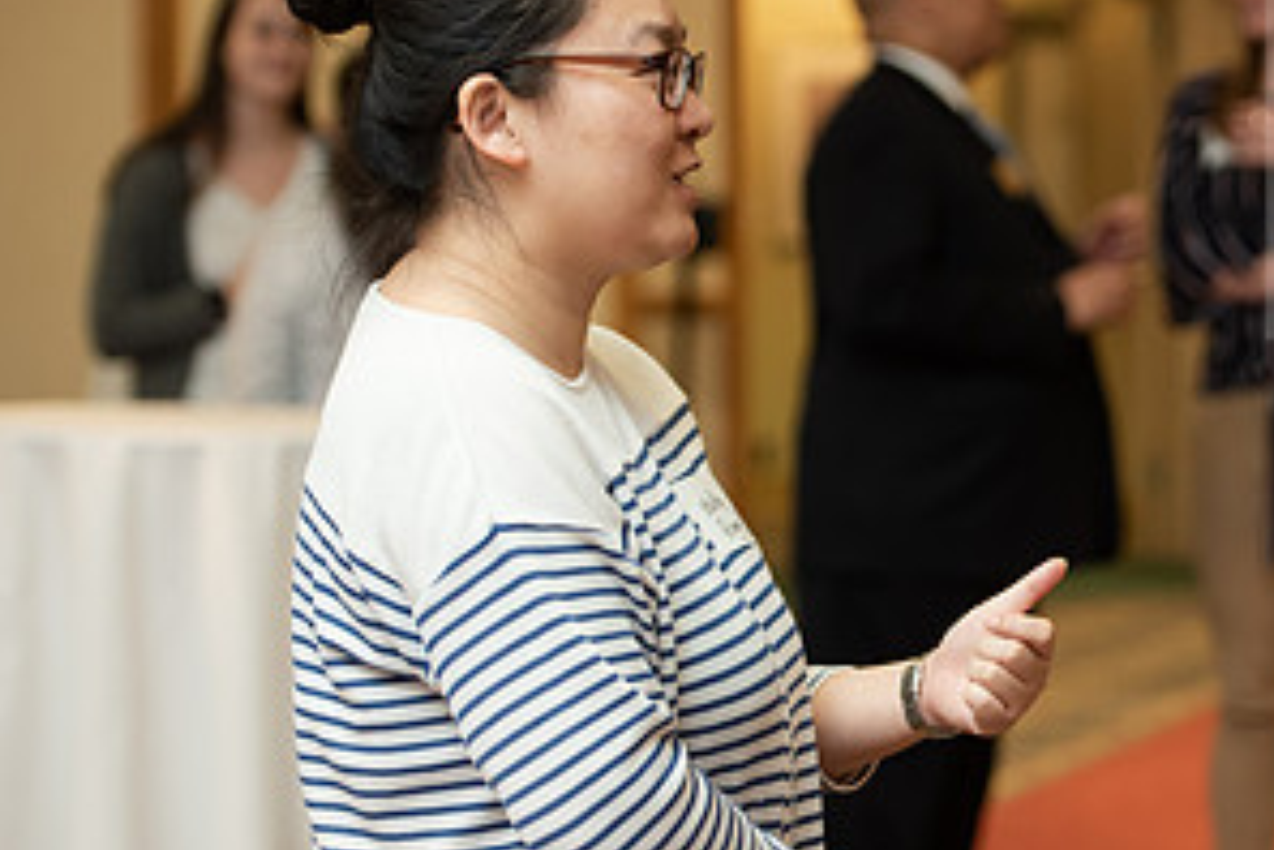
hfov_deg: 13.1
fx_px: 5520
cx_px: 1137
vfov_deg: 8.8
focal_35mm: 156
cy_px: 500
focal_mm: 80
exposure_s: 1/200
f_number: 3.2
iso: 1600
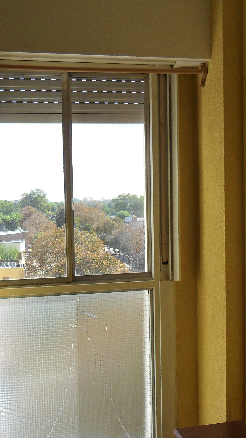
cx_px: 139
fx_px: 522
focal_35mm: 45
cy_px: 227
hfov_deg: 26.5
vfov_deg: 45.5
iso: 100
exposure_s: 1/350
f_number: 3.5
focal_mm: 4.9
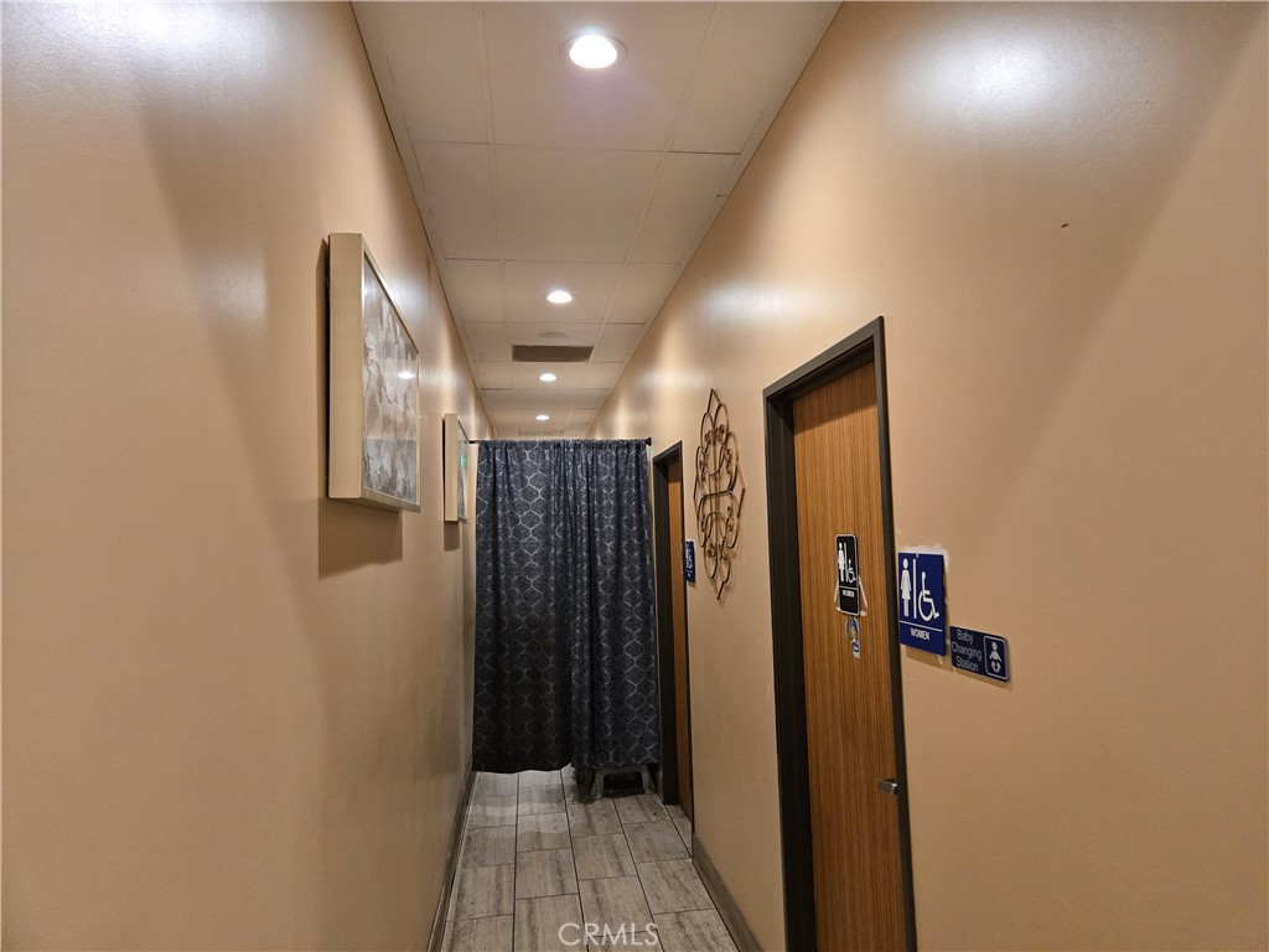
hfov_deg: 73.9
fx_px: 843
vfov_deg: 58.9
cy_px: 476
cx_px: 634
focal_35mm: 23
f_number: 1.8
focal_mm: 5.4
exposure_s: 1/120
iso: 800
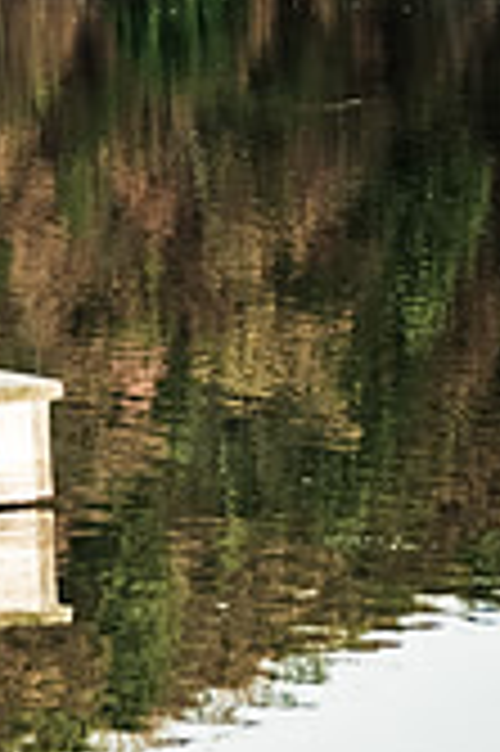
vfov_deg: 10.6
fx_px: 4050
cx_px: -9
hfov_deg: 7.0
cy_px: 387
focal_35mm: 194
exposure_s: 1/200
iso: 100
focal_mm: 48
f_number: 2.8
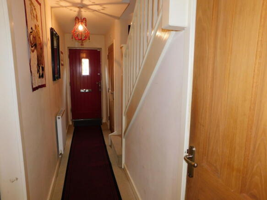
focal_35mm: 23
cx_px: 134
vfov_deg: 58.9
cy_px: 100
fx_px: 177
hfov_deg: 73.9
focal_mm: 4
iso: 200
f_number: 3
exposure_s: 1/30
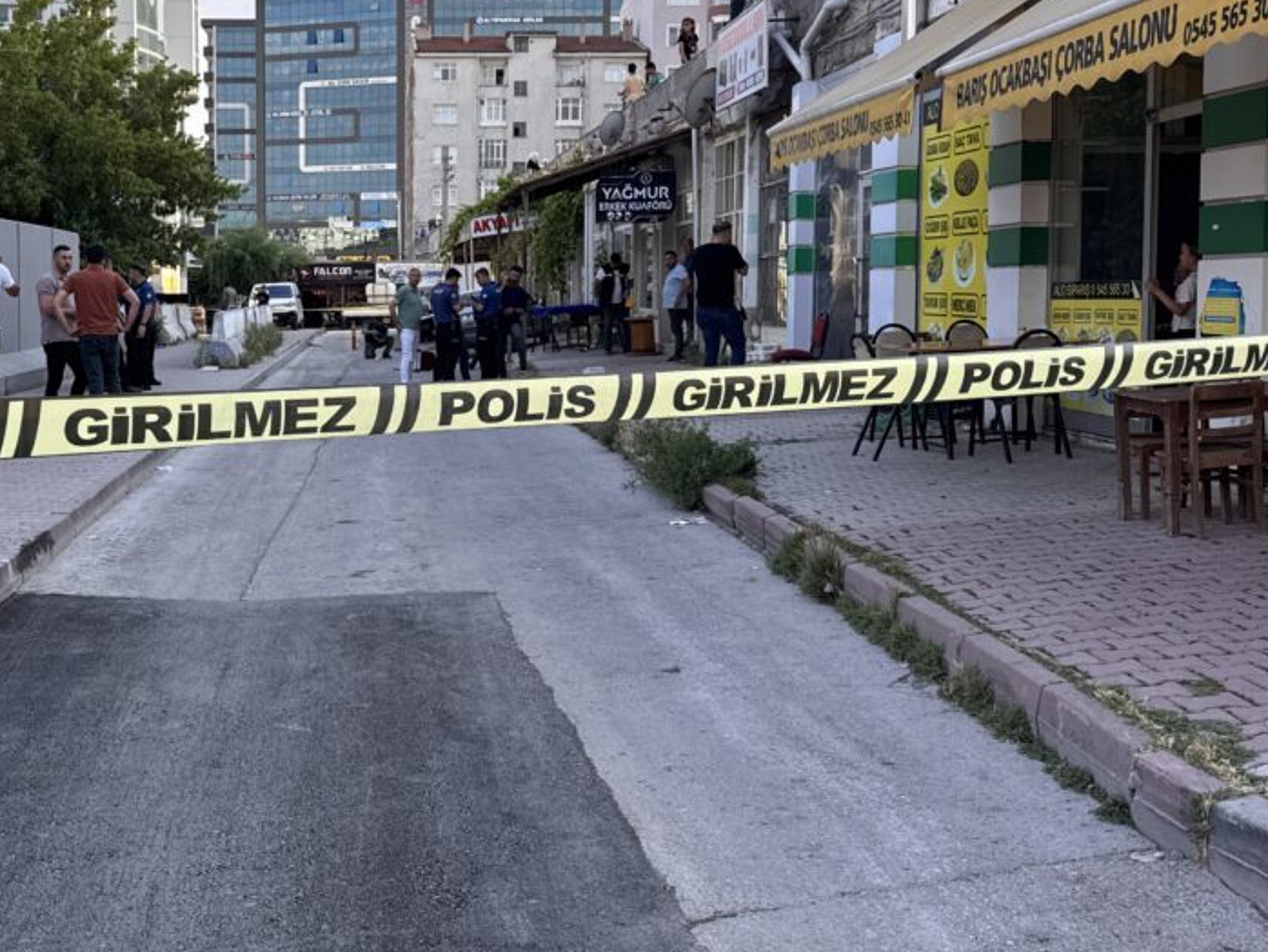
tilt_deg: -3.0
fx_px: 1612
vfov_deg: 32.8
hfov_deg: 42.1
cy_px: 382
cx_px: 372
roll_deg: -0.6
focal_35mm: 44
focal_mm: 6.76
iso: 80
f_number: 1.78
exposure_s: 1/925
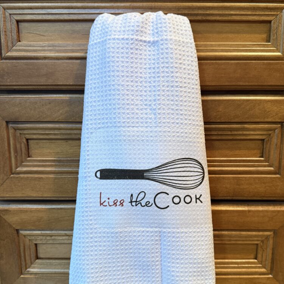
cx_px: 145
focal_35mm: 29
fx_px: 269
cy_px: 157
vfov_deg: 55.5
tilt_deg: -10.6
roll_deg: -0.2
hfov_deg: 55.6
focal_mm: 6.76
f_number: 1.78
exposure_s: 1/60
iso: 320
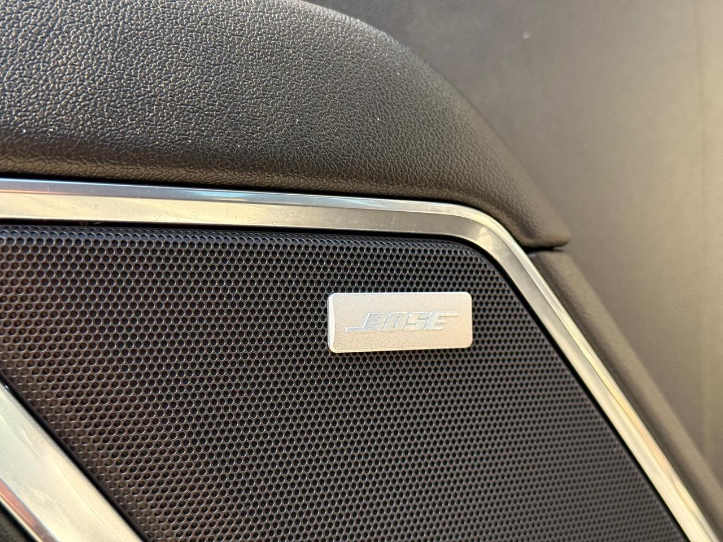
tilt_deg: -2.4
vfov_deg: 30.3
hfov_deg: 39.7
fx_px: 1003
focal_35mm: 48
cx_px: 362
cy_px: 271
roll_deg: +0.1
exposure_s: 1/182
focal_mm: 6.76
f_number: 1.78
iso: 200
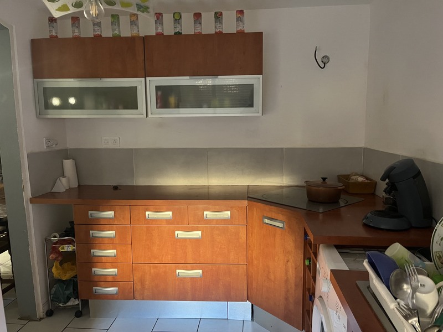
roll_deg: +1.6
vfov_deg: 53.1
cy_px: 166
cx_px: 222
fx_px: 333
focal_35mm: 26
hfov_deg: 67.3
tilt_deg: -8.6
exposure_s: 1/41
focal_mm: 5.1
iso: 500
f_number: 1.6
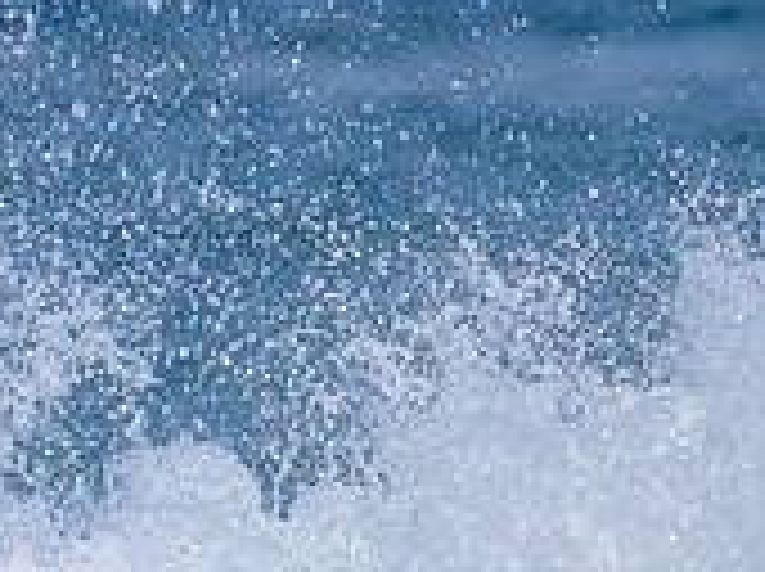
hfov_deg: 0.6
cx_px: 114
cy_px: 626
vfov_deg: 0.4
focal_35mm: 3299
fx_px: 72804
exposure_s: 1/2000
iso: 800
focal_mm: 800
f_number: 11
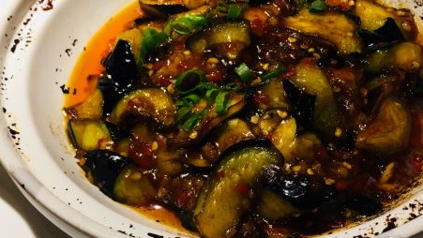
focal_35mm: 49
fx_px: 550
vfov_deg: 24.4
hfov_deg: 42.1
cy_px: 111
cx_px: 222
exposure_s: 1/17
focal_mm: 4.15
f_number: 2.2
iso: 32
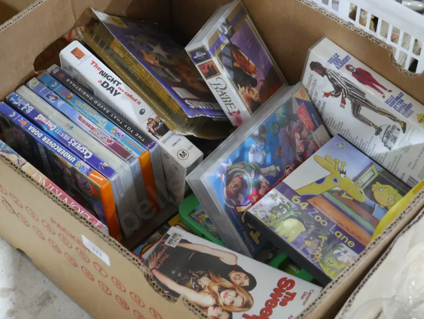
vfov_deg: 22.3
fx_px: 809
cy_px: 160
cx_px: 212
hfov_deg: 29.4
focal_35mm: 66
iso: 3200
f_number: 5.4
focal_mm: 33
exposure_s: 1/13
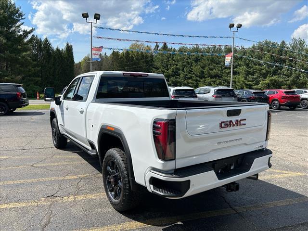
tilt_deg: -7.1
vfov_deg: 53.1
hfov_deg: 67.3
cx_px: 154
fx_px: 231
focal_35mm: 26
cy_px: 116
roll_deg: -0.8
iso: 50
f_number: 1.5
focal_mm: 5.7
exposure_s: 1/4274
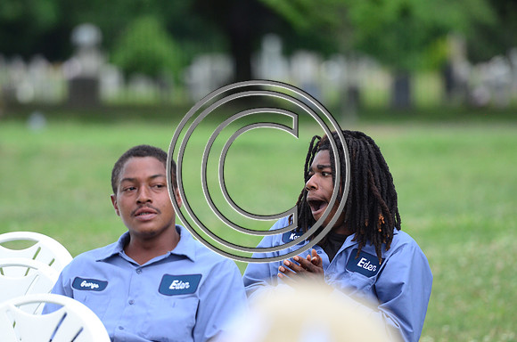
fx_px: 4299
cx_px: 258
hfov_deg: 6.9
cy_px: 171
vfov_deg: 4.6
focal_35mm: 300
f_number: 2.8
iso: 800
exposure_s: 1/640
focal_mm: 200
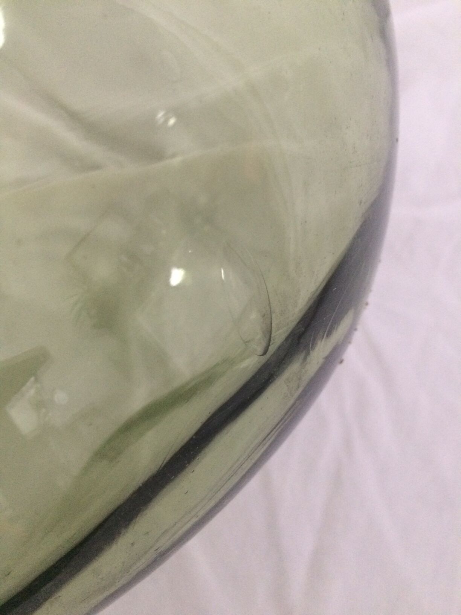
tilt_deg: -76.5
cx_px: 230
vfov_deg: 61.7
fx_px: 515
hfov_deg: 48.2
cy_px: 308
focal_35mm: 29
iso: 320
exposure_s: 1/17
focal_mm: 4.15
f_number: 2.2
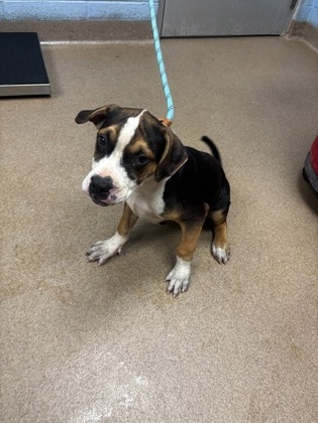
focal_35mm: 26
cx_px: 159
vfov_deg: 67.3
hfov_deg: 53.1
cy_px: 212
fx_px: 318
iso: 100
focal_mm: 5.96
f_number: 1.6
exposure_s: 1/61
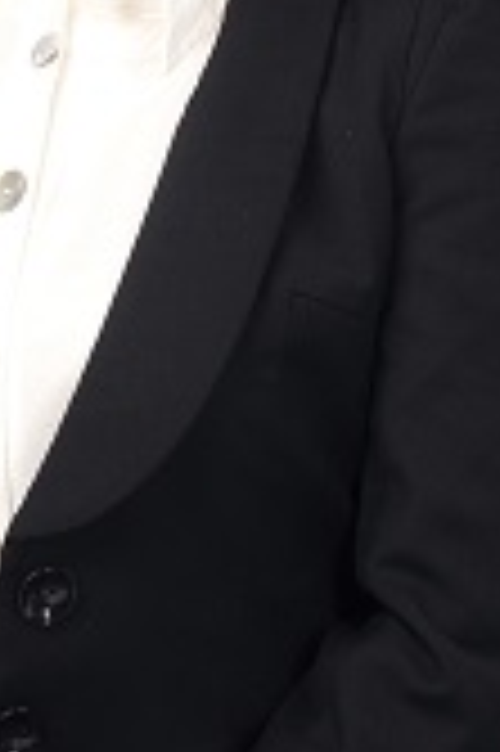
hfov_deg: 8.7
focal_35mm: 157
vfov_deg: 13.1
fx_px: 3277
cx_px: 135
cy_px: 302
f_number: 11
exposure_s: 1/100
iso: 250
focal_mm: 50
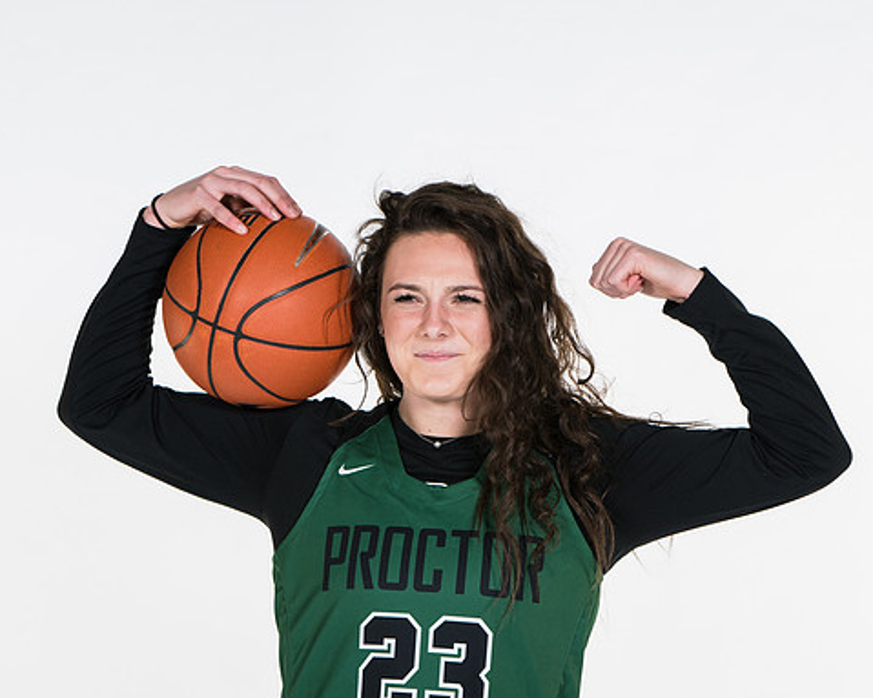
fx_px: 5502
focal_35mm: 213
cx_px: 447
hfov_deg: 9.1
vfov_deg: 7.3
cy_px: 349
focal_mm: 125
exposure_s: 1/160
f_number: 5.6
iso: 200
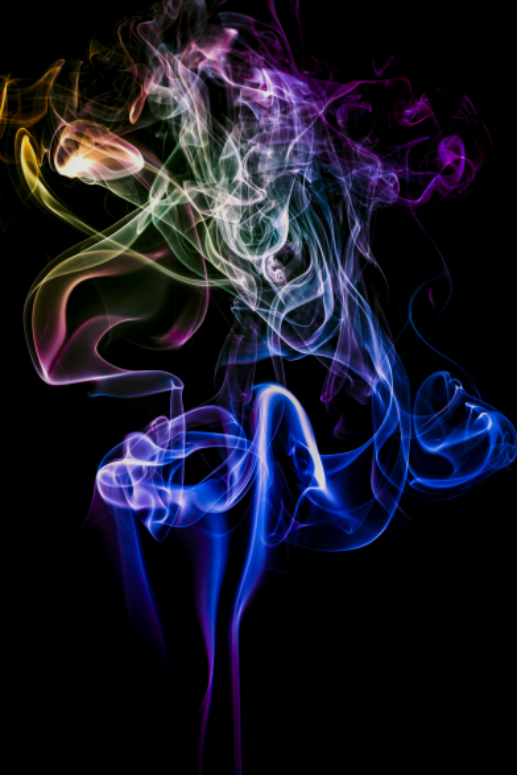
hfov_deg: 26.5
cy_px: 388
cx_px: 257
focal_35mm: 51
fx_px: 1099
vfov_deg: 38.9
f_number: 11
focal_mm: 50
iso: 400
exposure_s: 1/60
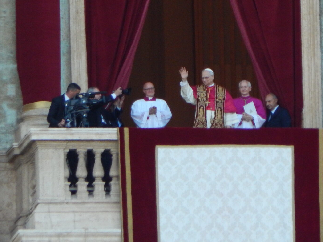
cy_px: 26
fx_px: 10376
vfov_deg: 1.3
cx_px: 217
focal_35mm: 1112
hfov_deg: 1.8
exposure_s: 1/200
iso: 400
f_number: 5.8
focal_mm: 107.1
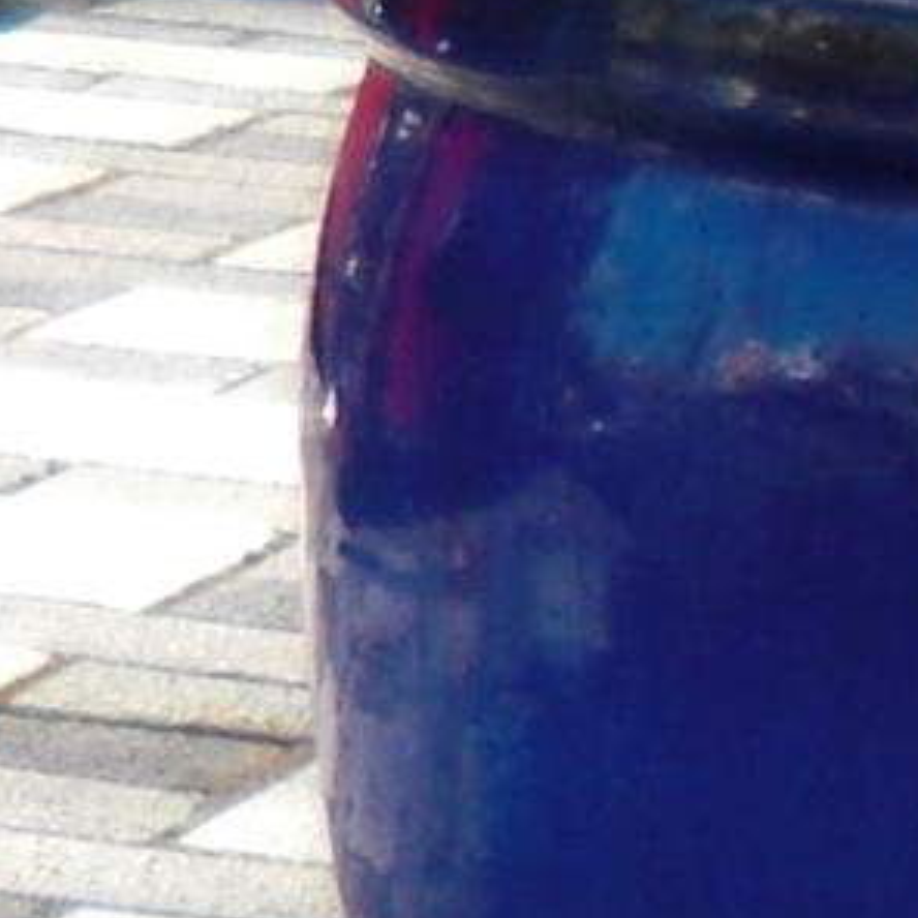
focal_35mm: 319
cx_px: -3011
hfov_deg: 4.9
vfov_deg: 5.4
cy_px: -537
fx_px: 9571
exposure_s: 1/250
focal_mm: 6.3
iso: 64
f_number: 3.1
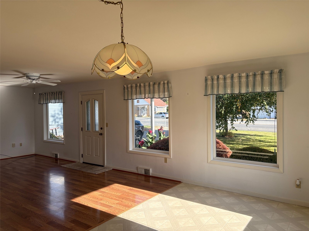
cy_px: 116
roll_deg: +1.2
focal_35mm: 26
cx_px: 154
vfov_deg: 53.1
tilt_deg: -0.8
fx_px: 232
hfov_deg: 67.3
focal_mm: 5.96
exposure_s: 1/791
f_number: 1.6
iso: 50
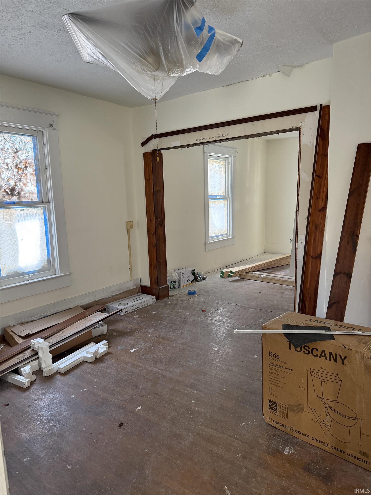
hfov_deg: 56.8
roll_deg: +1.7
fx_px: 343
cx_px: 186
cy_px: 248
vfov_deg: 71.6
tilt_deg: -9.5
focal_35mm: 24
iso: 200
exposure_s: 1/62
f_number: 1.78
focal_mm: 6.76
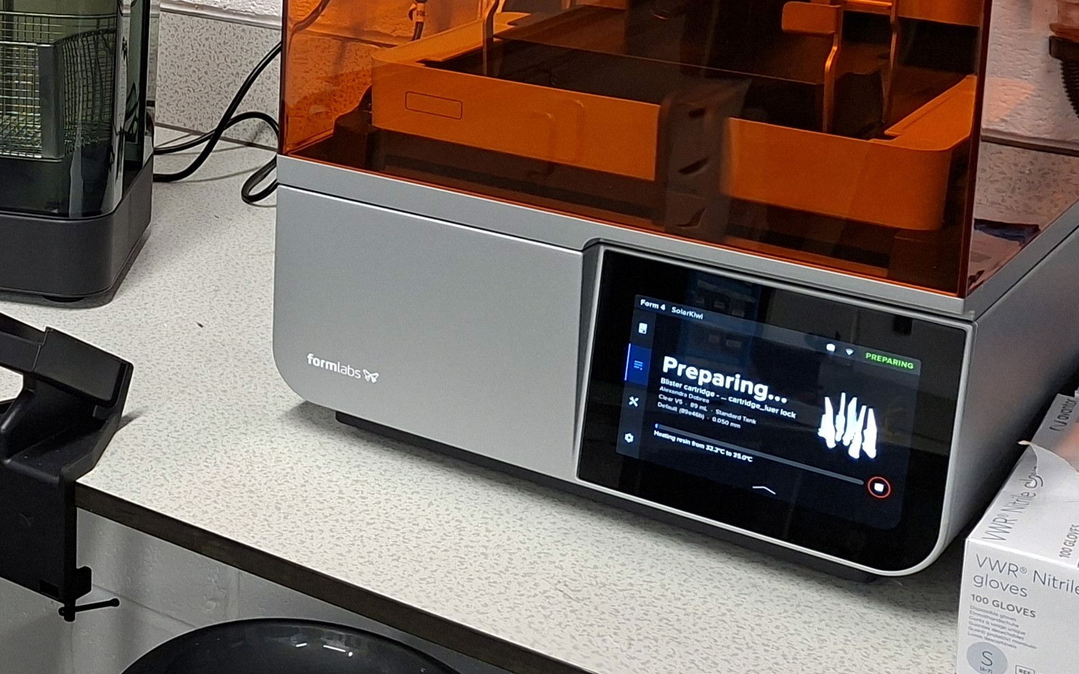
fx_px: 1852
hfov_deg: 28.9
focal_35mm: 63
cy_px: -91
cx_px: -148
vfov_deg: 19.6
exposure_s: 1/100
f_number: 1.8
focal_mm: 5.54
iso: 250
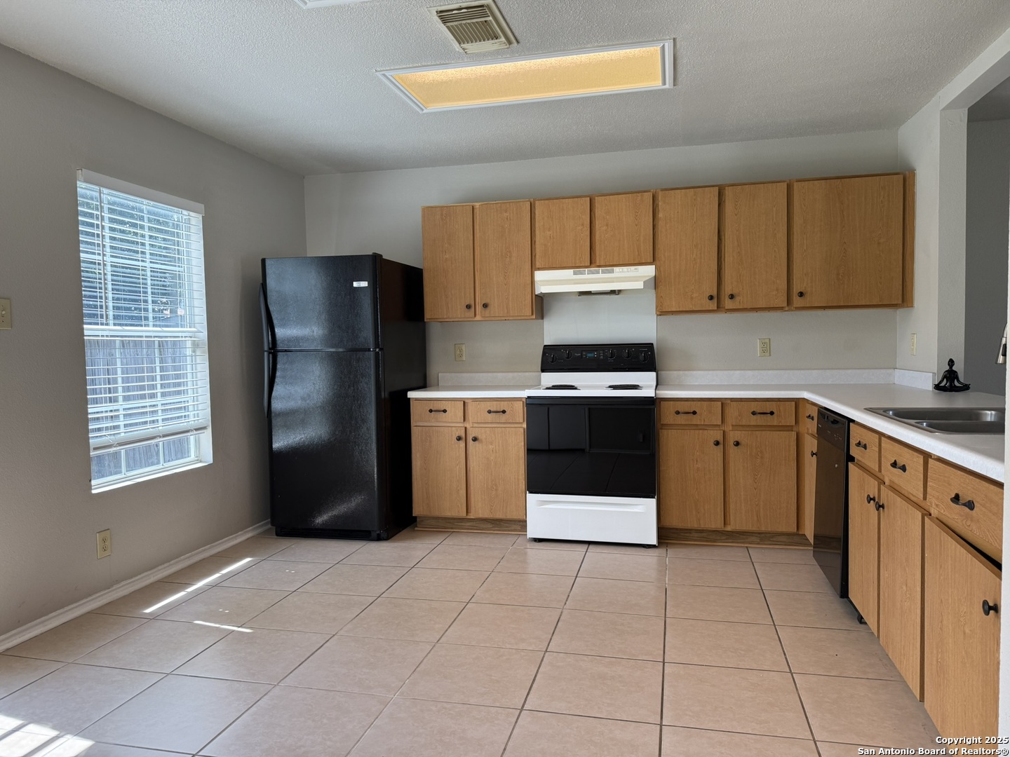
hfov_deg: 71.6
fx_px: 700
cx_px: 505
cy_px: 378
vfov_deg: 56.8
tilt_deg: -2.3
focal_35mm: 24
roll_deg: +1.1
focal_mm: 6.76
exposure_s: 1/293
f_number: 1.78
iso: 100
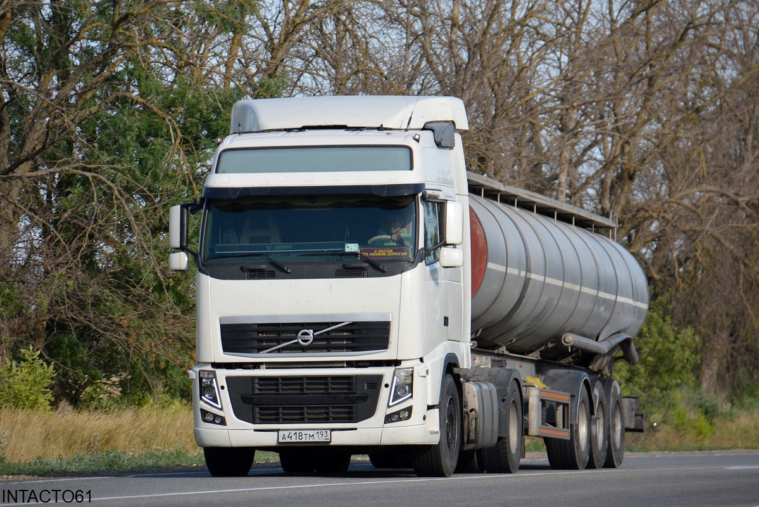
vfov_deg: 5.0
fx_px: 5852
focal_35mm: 278
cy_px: 254
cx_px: 380
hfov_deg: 7.4
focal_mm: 185
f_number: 6
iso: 400
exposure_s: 1/1000
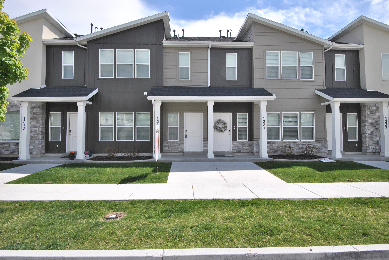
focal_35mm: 20
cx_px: 194
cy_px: 130
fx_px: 211
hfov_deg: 85.4
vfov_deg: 63.4
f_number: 8
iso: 100
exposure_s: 1/250
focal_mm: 13
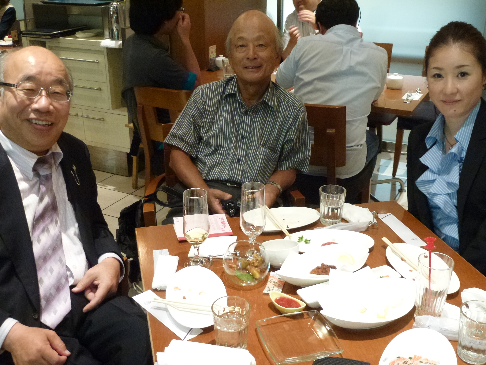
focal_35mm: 38
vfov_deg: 37.7
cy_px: 182
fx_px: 534
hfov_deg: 49.0
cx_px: 243
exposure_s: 1/15
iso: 400
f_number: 3.8
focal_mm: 6.8
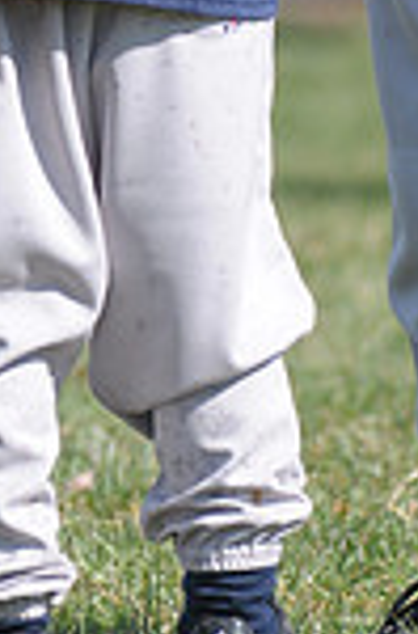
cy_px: -393
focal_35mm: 1162
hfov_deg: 1.2
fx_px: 20378
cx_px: 264
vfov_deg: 1.8
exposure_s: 1/1600
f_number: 4
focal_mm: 200
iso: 400
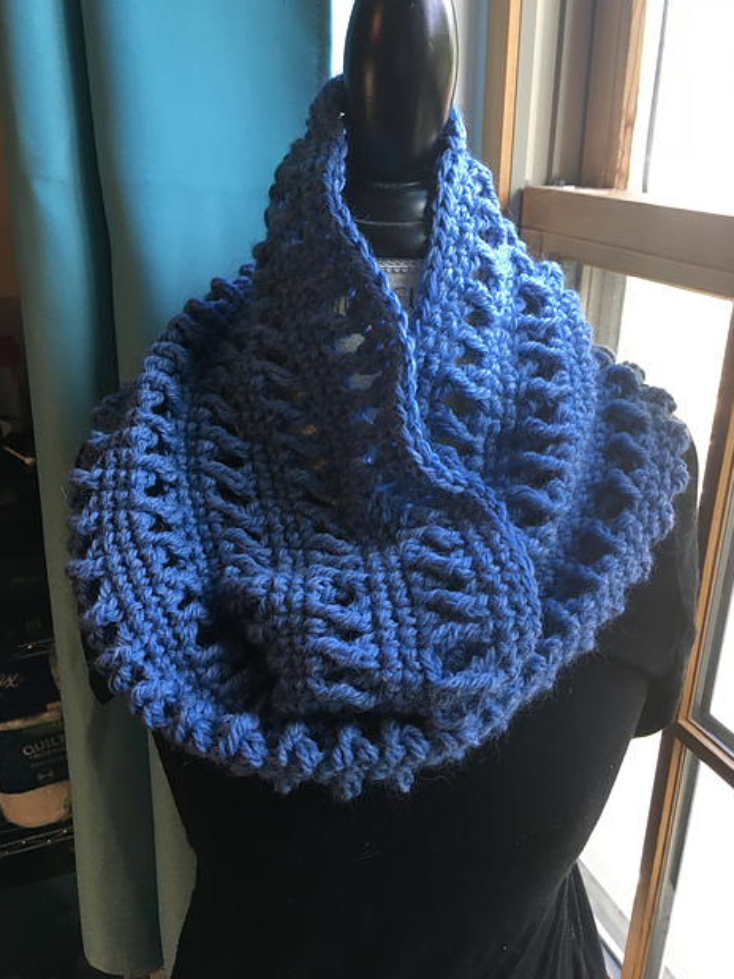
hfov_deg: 46.8
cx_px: 359
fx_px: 848
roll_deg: +1.6
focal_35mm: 30
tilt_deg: -22.9
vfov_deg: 60.0
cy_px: 487
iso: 32
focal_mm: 4.15
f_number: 2.2
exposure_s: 1/30
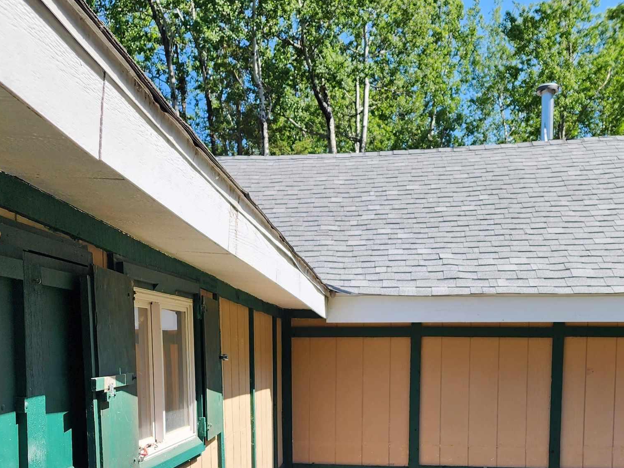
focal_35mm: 47
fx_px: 847
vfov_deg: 29.8
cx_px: 248
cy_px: 404
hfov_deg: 40.3
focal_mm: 6.4
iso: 12
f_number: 1.8
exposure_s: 1/449
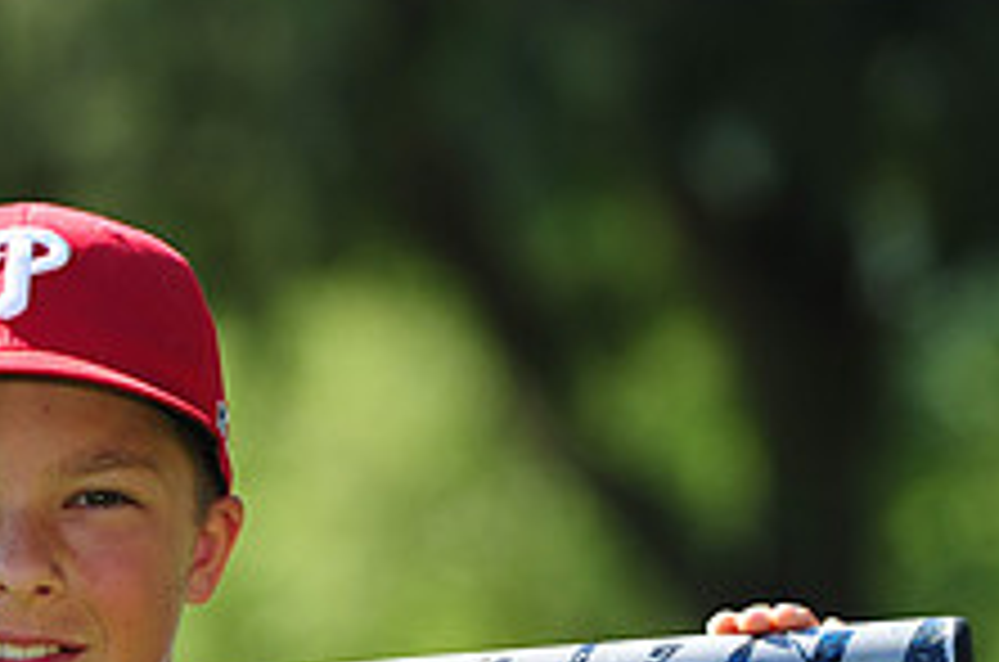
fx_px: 11962
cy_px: 838
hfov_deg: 4.8
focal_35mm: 432
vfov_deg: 3.2
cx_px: -86
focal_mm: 165
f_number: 5
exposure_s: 1/500
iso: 200
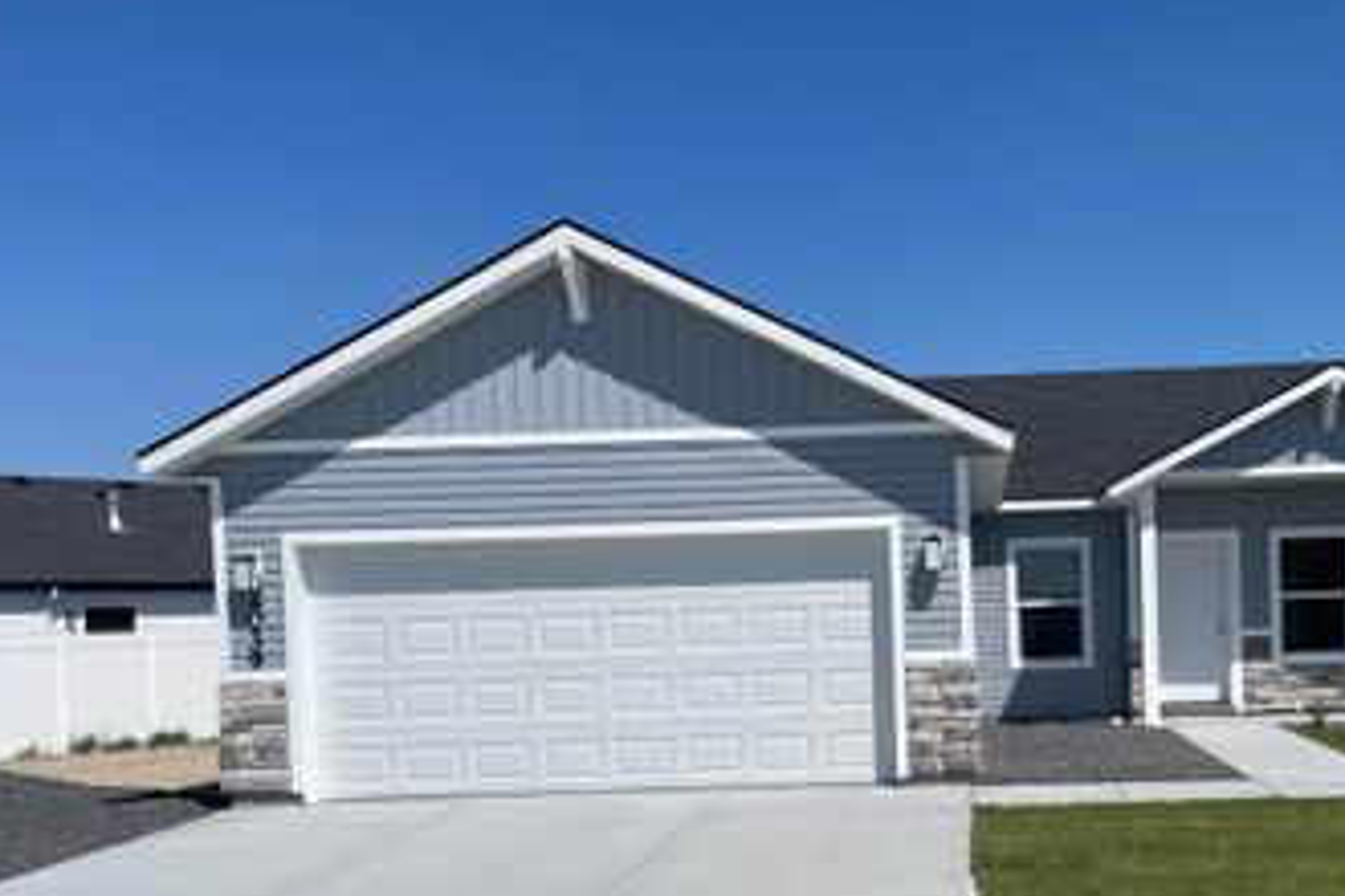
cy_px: 682
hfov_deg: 46.5
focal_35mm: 41
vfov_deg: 32.0
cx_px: 913
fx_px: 1532
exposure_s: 1/7813
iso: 32
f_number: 1.6
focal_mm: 4.2
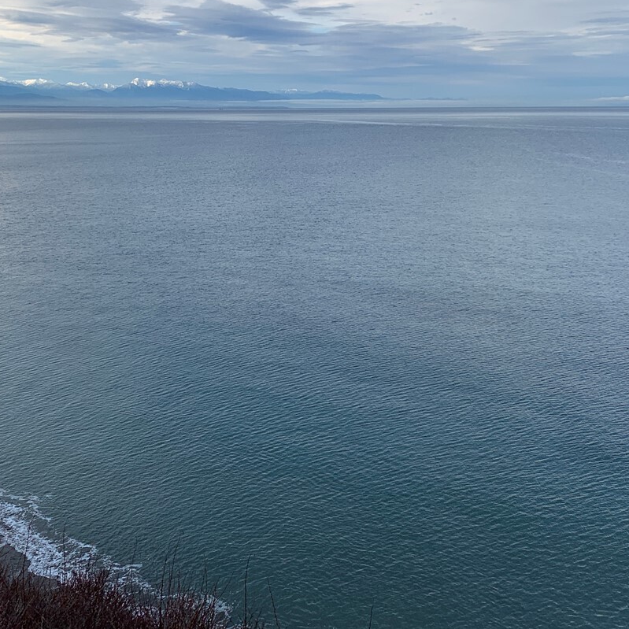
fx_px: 946
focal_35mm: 46
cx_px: 258
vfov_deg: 36.3
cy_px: 198
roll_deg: +0.1
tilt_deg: -4.7
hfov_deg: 36.7
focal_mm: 4.25
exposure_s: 1/981
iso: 25
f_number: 1.8
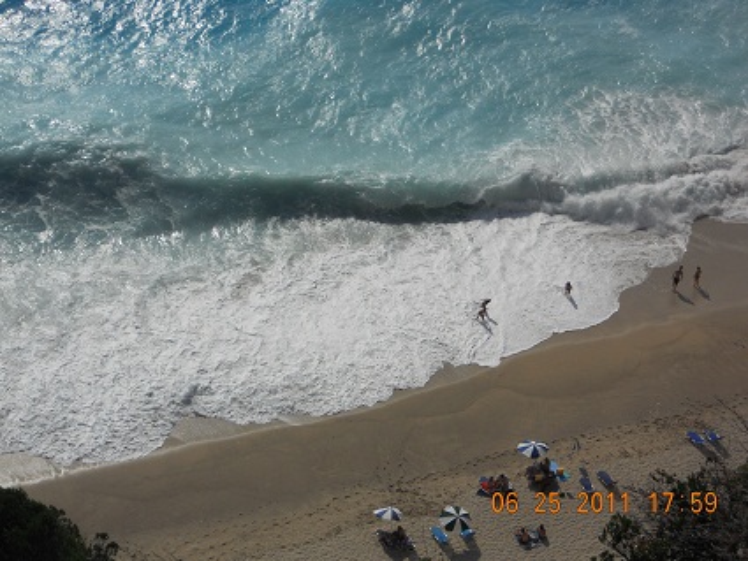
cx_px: 374
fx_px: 1989
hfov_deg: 21.3
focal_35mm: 92
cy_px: 280
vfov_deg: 16.1
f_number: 13.5
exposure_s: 1/320
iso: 80
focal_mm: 16.5
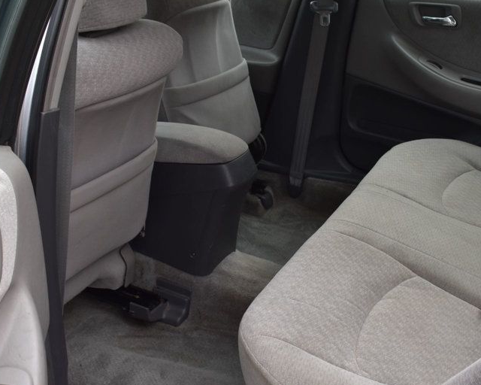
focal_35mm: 54
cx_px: 338
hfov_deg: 34.3
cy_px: 242
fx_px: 769
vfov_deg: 28.0
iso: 400
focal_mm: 24
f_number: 9
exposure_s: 1/125
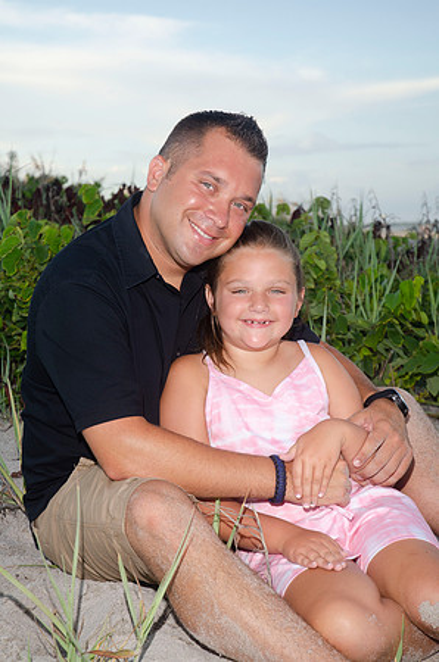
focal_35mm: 75
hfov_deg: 18.1
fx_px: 1378
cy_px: 331
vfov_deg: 27.0
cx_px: 220
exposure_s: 1/250
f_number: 5.6
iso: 100
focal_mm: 50
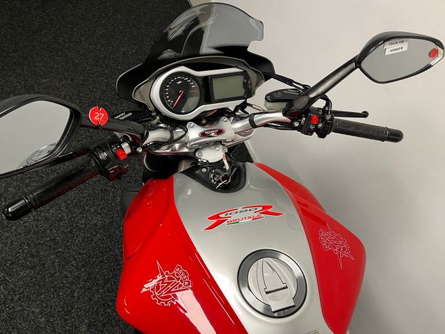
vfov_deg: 53.1
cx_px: 222
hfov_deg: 67.3
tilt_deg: -49.7
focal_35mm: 26
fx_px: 334
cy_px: 167
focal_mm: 5.1
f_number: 1.6
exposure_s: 1/50
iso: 80
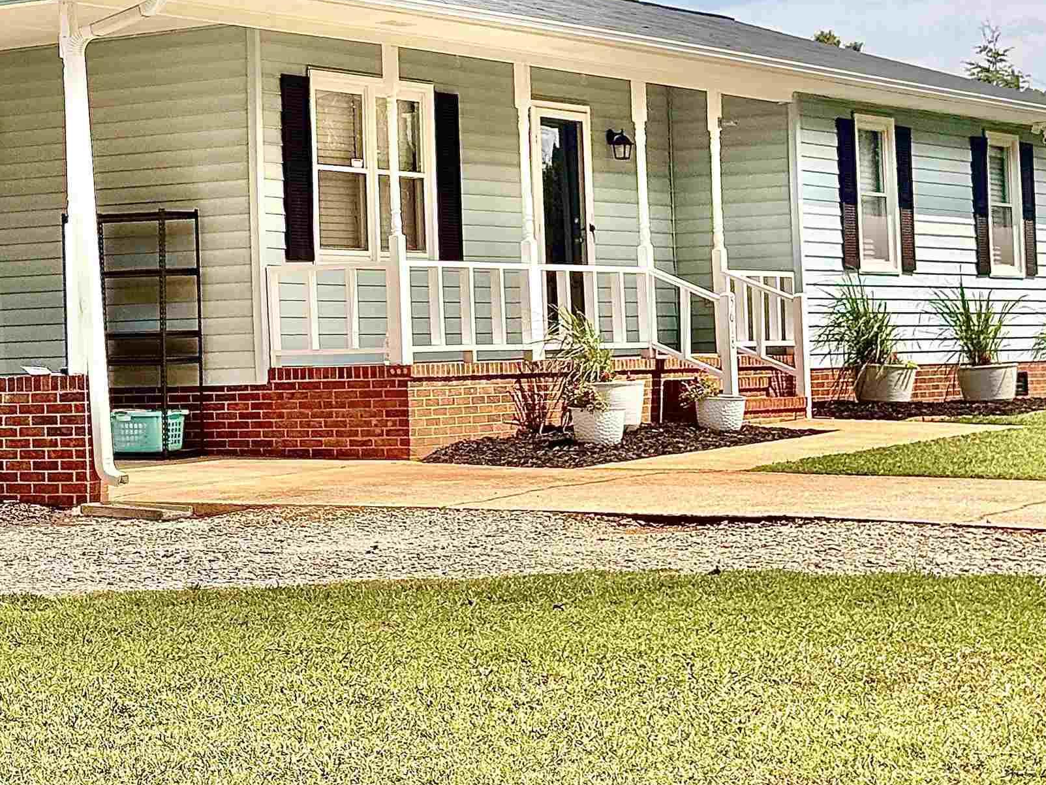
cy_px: 203
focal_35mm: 92
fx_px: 2780
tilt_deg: +4.3
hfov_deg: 21.1
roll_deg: +1.7
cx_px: 208
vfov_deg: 16.0
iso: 64
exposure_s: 1/4878
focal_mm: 6.76
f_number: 1.78
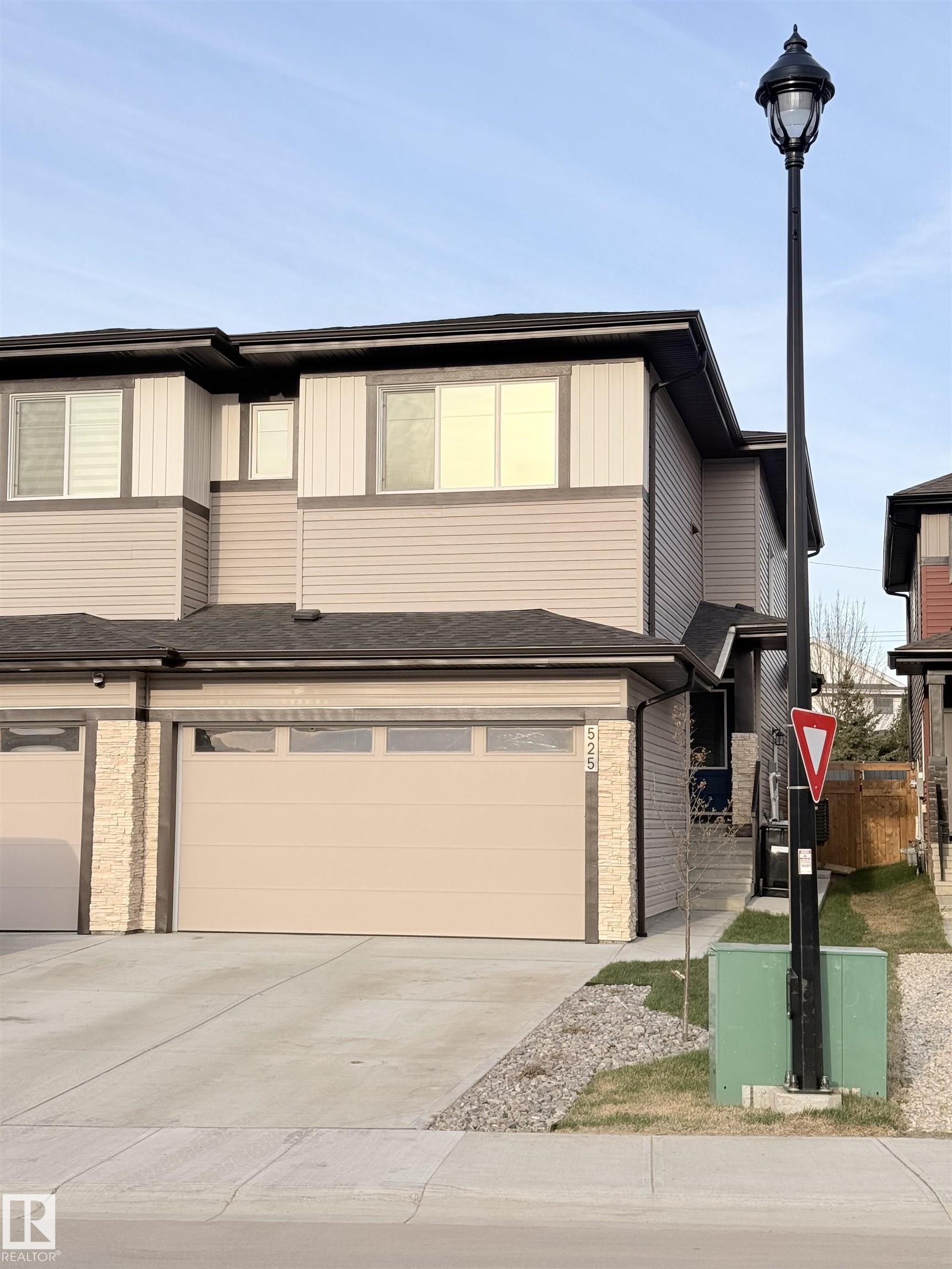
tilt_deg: +6.2
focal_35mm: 48
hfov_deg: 30.3
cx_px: 476
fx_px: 1760
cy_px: 634
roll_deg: -0.9
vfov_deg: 39.7
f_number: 1.78
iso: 64
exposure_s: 1/2762
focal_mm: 6.76
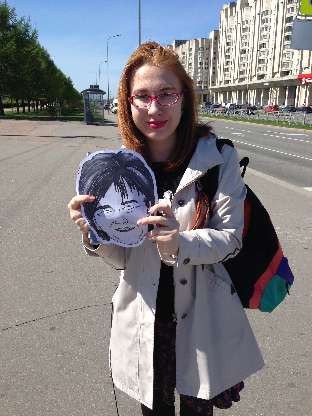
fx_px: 397
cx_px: 156
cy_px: 208
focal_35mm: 33
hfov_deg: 42.9
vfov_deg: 55.4
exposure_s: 1/1323
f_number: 2.4
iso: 50
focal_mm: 4.12
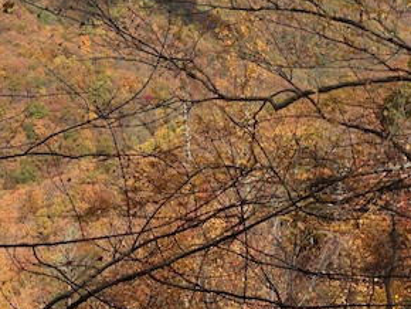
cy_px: 48
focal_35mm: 74
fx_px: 879
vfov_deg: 19.7
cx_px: 164
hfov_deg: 26.3
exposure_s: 1/1085
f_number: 2.4
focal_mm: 4.13
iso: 50
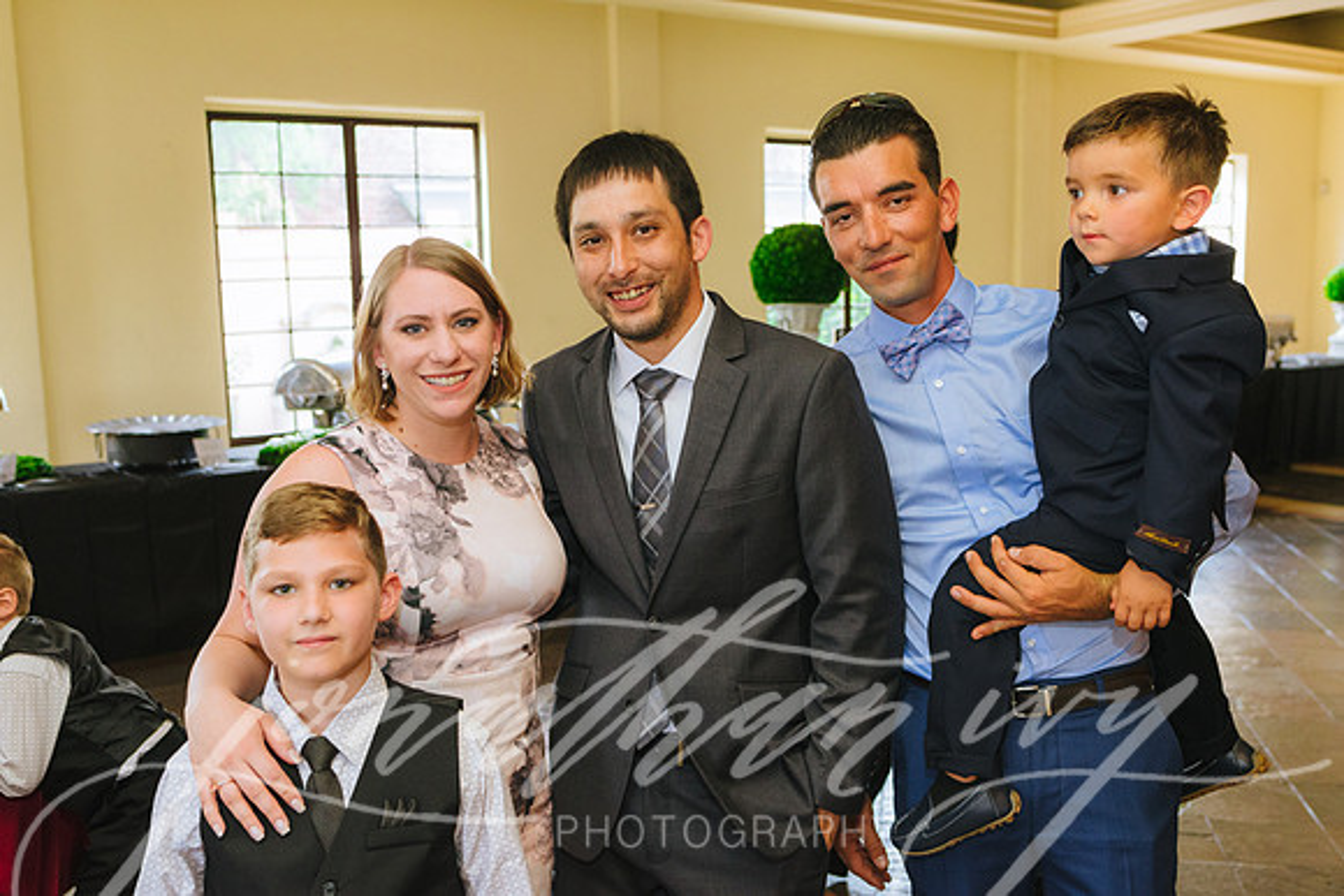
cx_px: 672
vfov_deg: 37.9
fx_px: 1307
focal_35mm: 35
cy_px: 448
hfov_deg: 54.4
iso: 1600
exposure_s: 1/160
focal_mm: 35
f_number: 4
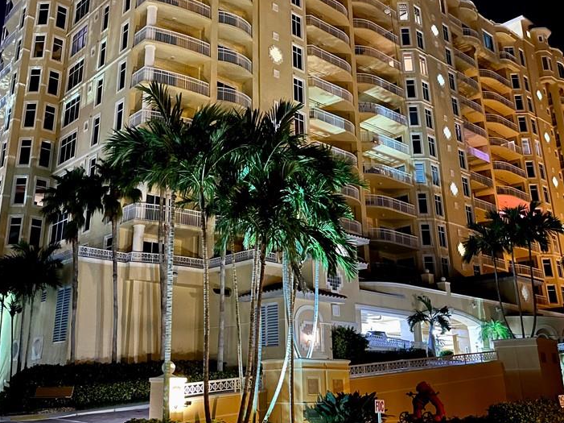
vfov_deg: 37.5
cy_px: 160
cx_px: 242
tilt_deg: +20.3
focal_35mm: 38
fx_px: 619
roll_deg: -0.3
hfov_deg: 48.9
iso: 1250
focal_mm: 5.1
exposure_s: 1/5
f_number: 1.6
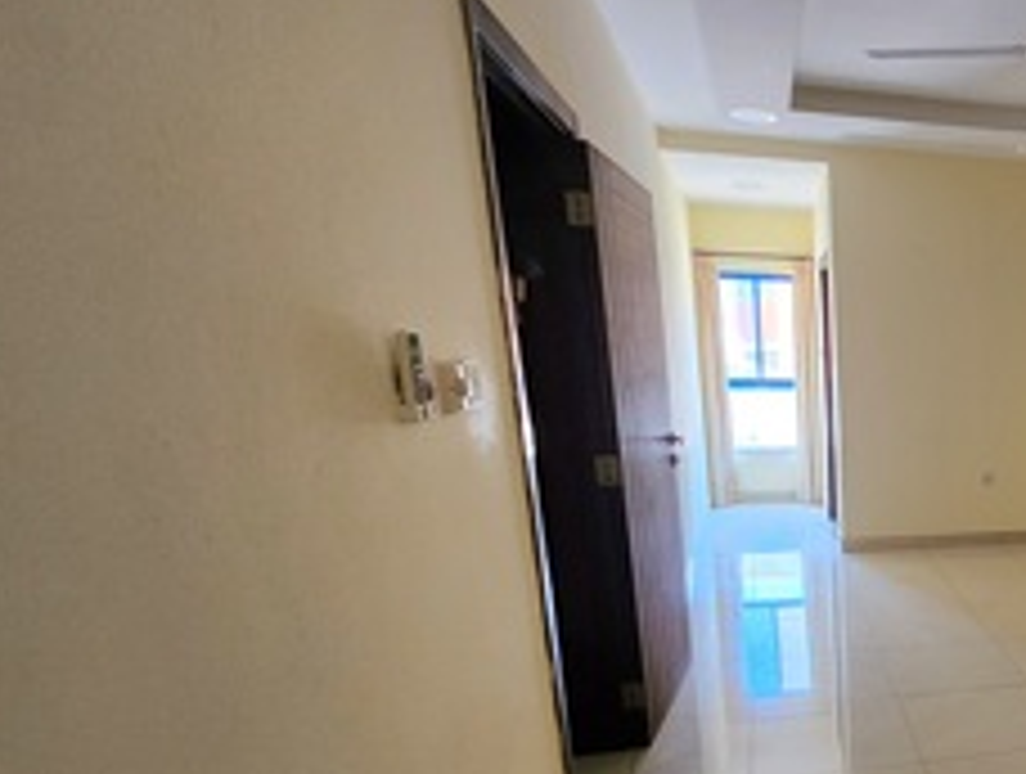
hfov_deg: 54.4
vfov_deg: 51.2
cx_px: 997
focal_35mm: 26
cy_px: 569
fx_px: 772
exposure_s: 1/33
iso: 500
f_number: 2.2
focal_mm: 2.2
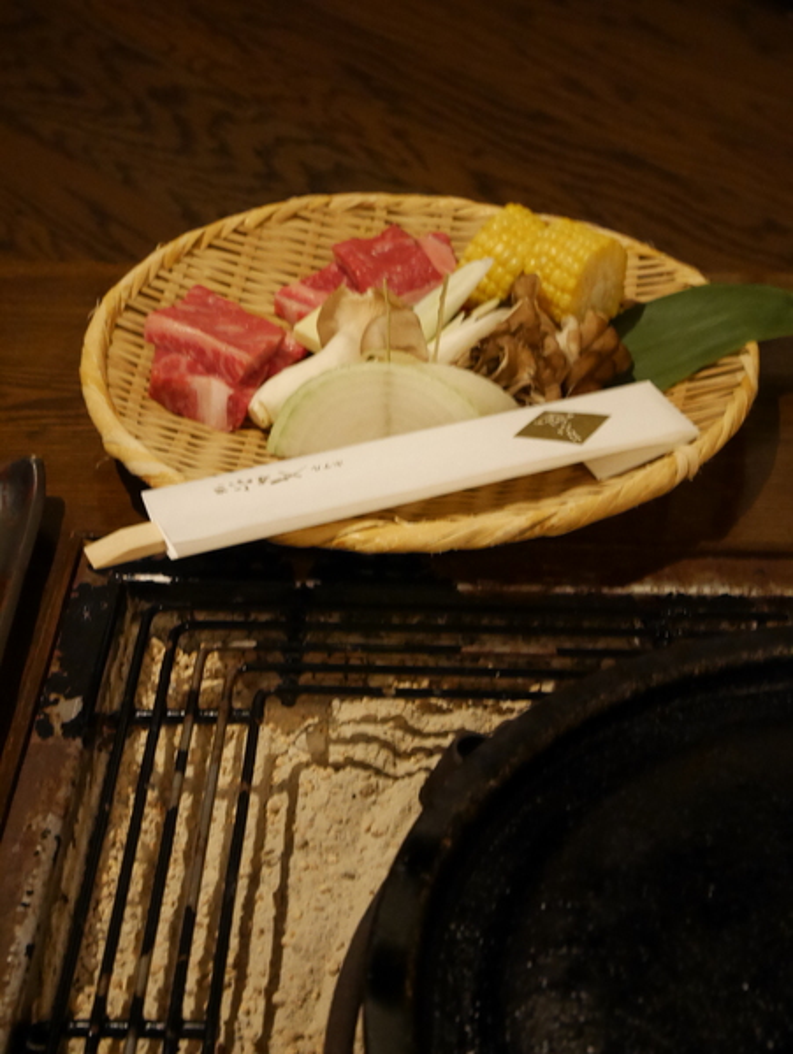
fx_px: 1952
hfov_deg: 23.0
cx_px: 396
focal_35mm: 64
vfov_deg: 30.2
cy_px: 527
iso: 3200
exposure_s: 1/13
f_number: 5.6
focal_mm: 32
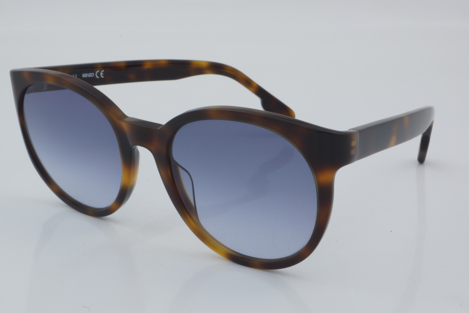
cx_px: 234
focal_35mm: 75
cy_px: 156
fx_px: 977
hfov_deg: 27.0
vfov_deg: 18.2
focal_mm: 50
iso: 100
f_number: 32
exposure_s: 1/3
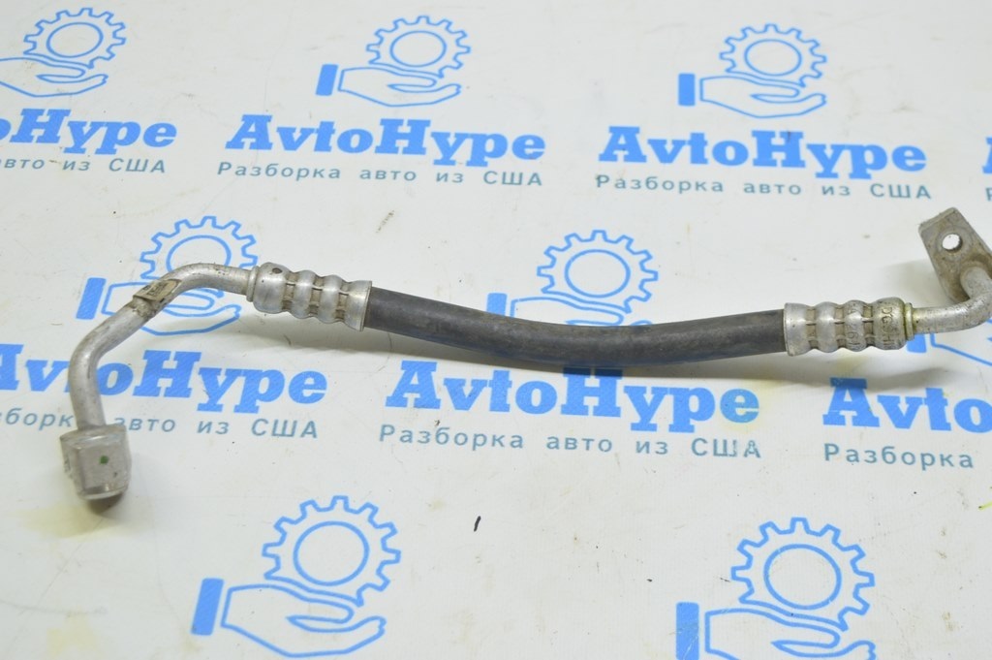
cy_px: 330
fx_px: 1569
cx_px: 496
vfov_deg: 23.7
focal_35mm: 57
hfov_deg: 35.1
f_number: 5.6
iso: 400
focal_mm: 38
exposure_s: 1/20
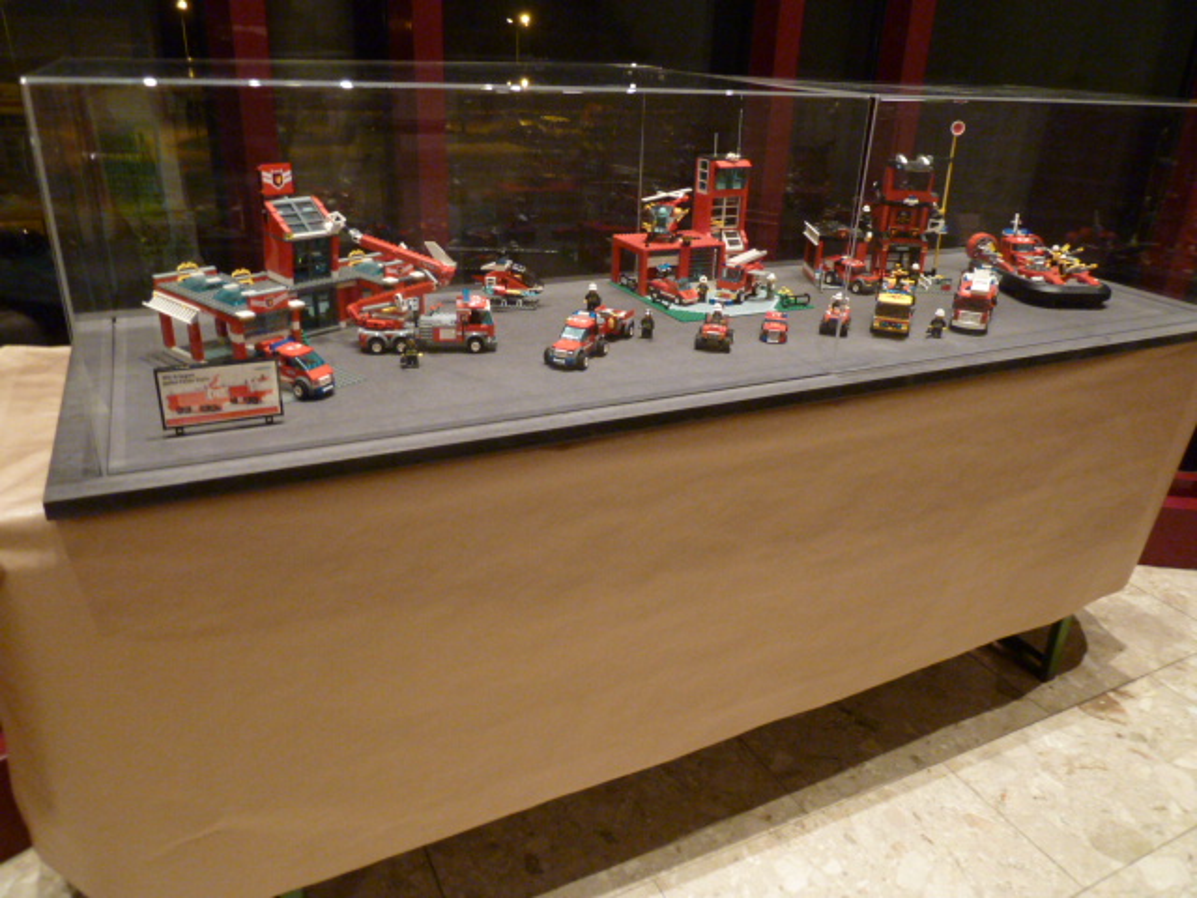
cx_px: 598
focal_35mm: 25
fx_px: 864
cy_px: 449
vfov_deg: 54.9
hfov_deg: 69.4
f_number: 3.3
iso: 400
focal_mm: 4.1
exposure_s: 1/5
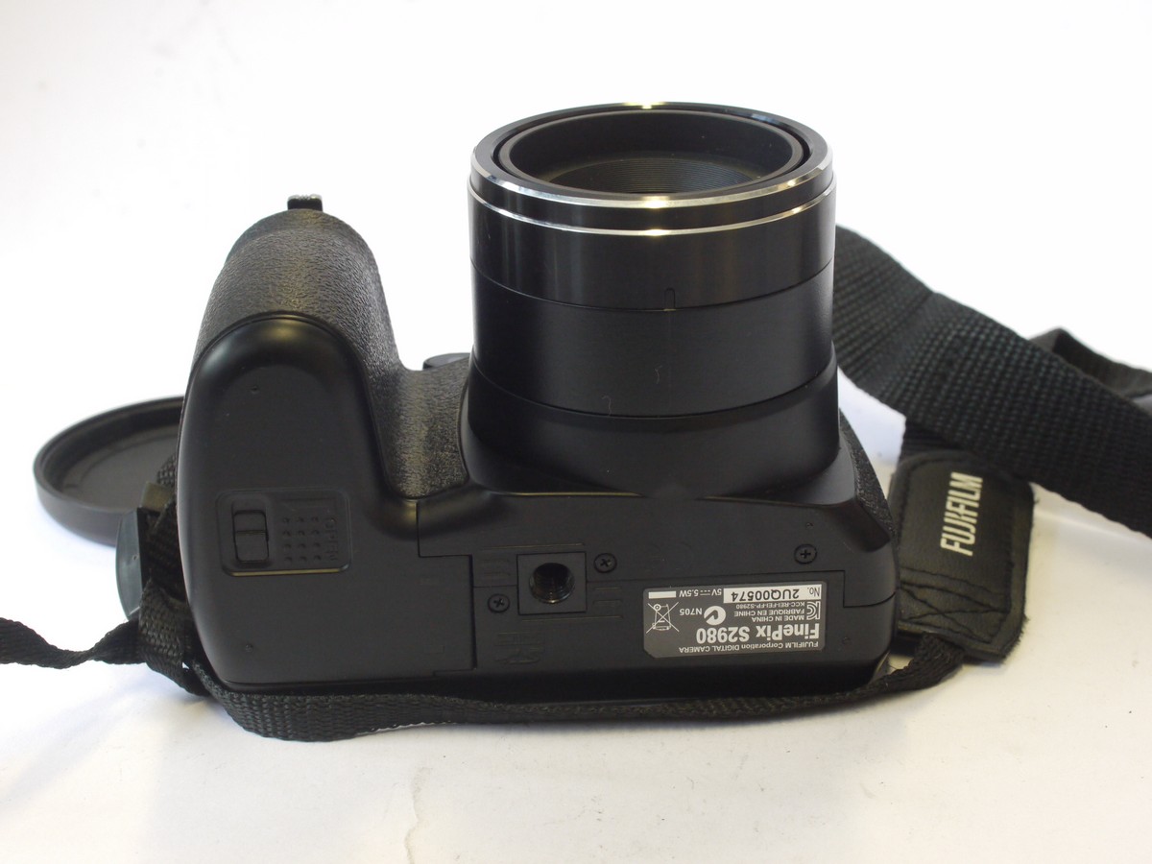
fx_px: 1997
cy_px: 432
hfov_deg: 32.2
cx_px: 576
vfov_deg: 24.4
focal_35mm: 60
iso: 800
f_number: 9
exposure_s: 1/40
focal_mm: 30
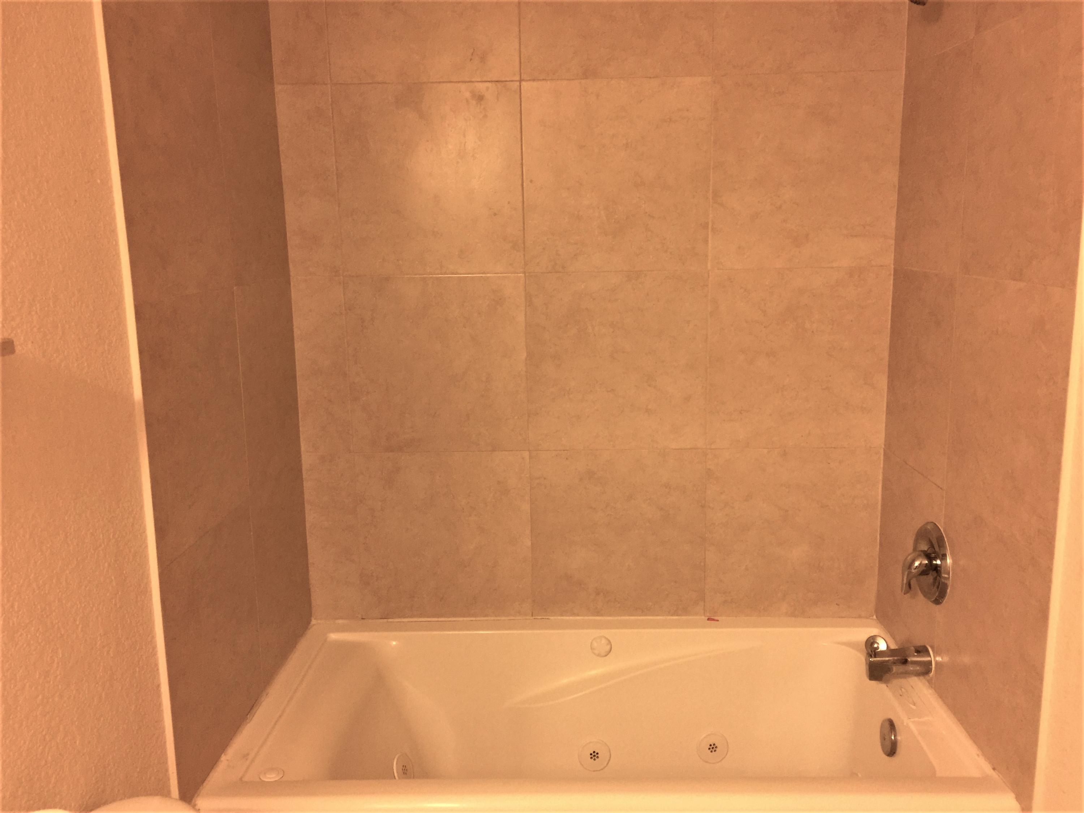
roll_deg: +0.6
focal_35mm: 29
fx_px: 908
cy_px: 406
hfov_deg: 61.7
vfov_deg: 48.2
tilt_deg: -11.6
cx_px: 542
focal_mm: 4.15
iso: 100
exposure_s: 1/15
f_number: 2.2
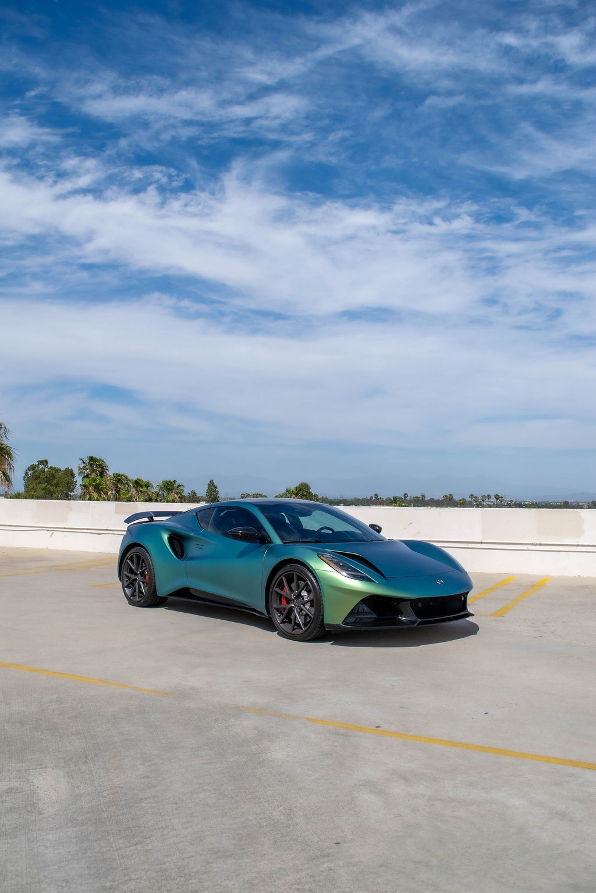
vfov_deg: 59.5
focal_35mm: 32
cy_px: 446
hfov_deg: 41.7
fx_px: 782
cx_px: 298
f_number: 8
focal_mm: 21
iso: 320
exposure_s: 1/2000
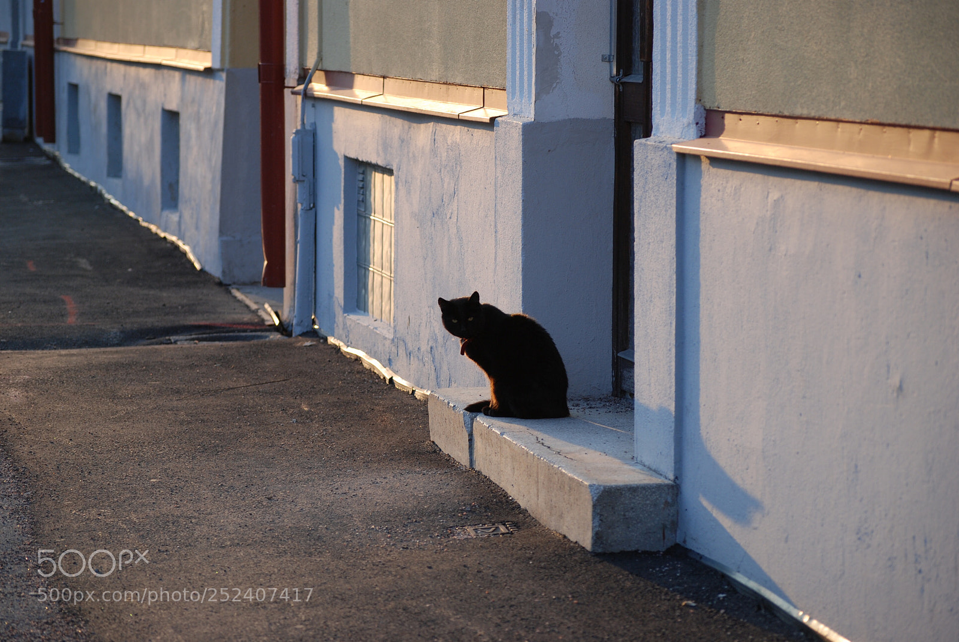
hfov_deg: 17.0
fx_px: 3200
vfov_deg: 11.5
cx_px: 480
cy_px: 321
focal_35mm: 120
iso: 200
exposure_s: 1/250
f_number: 4.5
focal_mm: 80
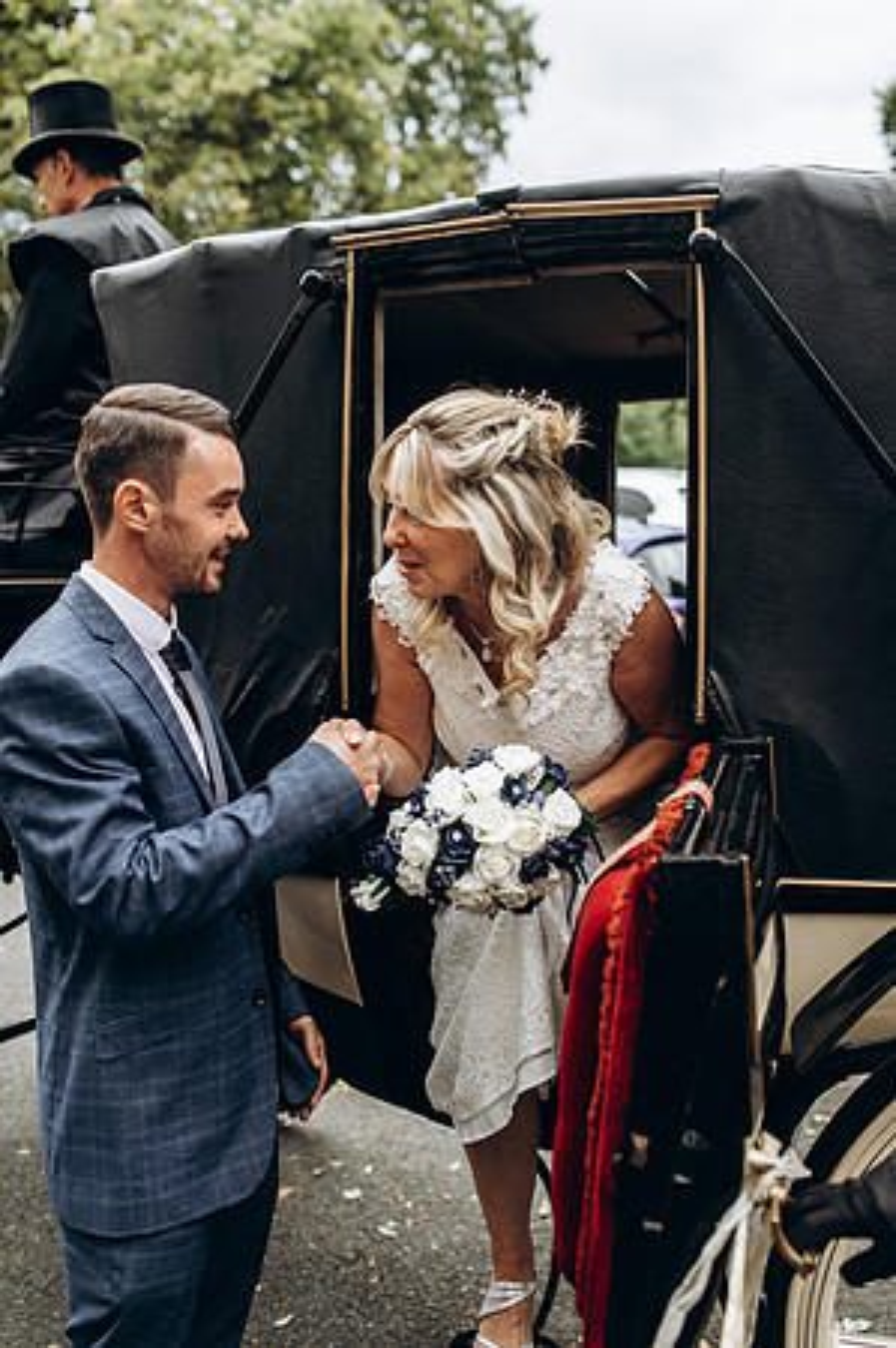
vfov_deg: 54.5
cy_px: 674
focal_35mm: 35
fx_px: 1310
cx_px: 448
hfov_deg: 37.8
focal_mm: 35
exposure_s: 1/320
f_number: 2.8
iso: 100
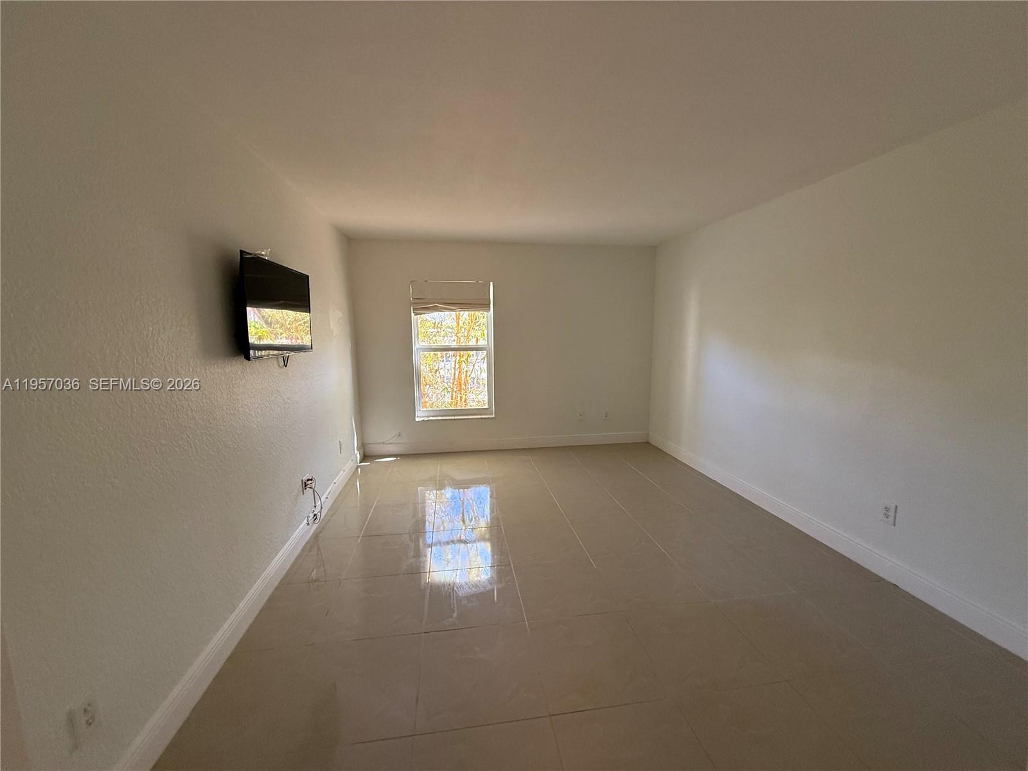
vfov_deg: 85.7
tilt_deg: -7.6
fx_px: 416
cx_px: 514
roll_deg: +0.7
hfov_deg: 102.1
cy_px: 386
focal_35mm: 14
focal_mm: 2.22
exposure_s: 1/120
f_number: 2.2
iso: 320
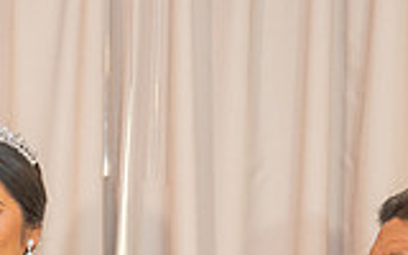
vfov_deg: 9.4
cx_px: 8
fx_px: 1479
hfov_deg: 15.4
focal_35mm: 133
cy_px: 442
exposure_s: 1/160
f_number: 2.8
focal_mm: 36
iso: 800
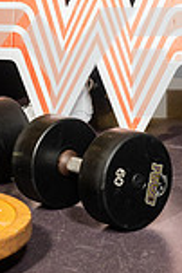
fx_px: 1082
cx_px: 115
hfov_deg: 9.6
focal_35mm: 143
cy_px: -63
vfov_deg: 13.9
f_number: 5.6
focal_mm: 48
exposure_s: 1/250
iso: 500
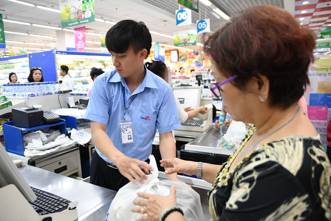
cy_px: 110
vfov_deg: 53.2
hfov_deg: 73.7
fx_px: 221
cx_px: 166
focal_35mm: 24
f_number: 2.8
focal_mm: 16
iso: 1600
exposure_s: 1/100
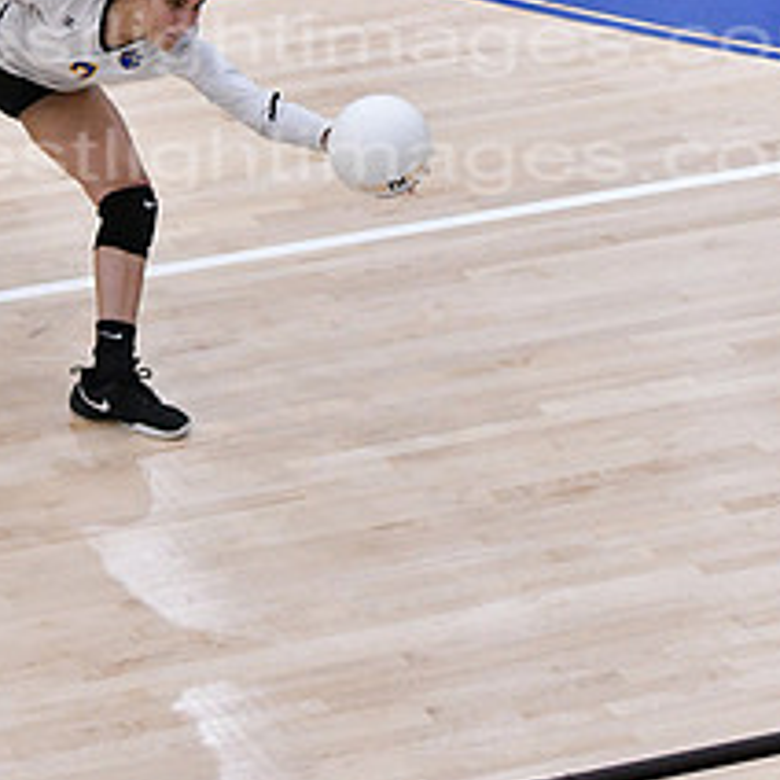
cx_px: 252
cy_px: -243
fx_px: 6220
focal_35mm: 244
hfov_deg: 7.2
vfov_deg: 7.1
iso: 6400
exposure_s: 1/1250
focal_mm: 70
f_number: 3.2
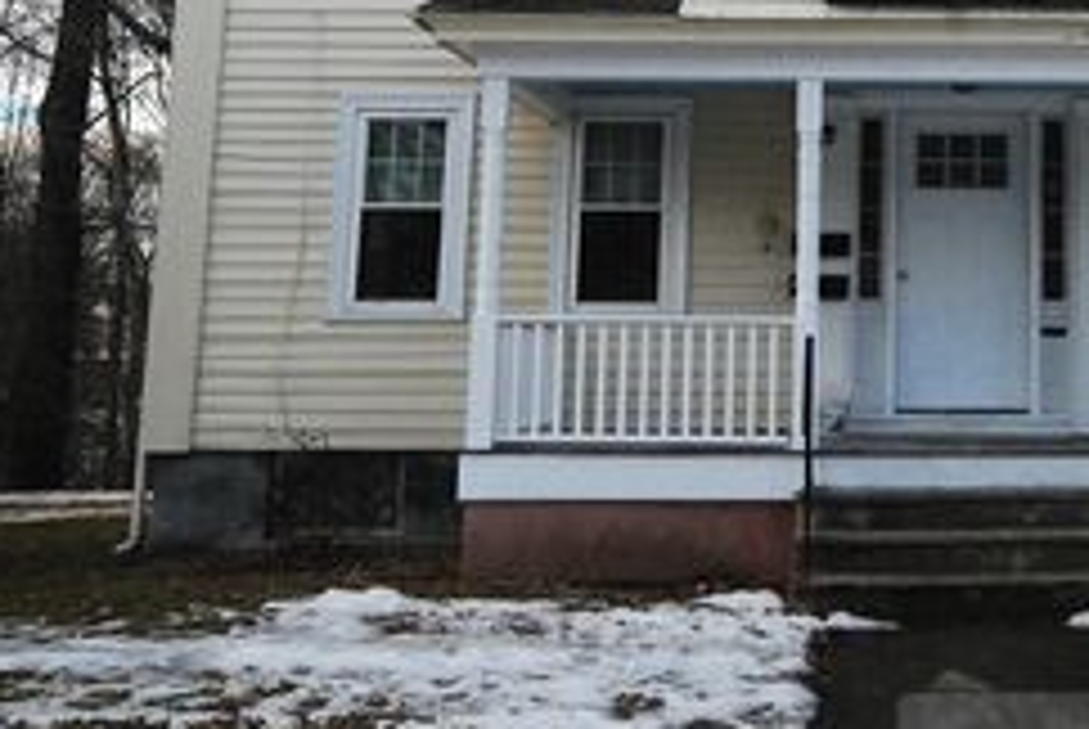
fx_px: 1878
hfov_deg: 31.0
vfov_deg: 21.4
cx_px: 954
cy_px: 52
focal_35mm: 62
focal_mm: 20
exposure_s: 1/400
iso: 1600
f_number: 10
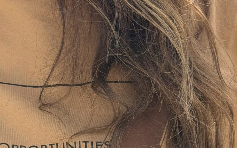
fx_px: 917
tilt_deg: -9.9
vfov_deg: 9.1
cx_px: 63
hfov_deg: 14.7
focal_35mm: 142
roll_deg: +0.1
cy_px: 172
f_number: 1.78
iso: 100
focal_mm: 6.76
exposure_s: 1/2494
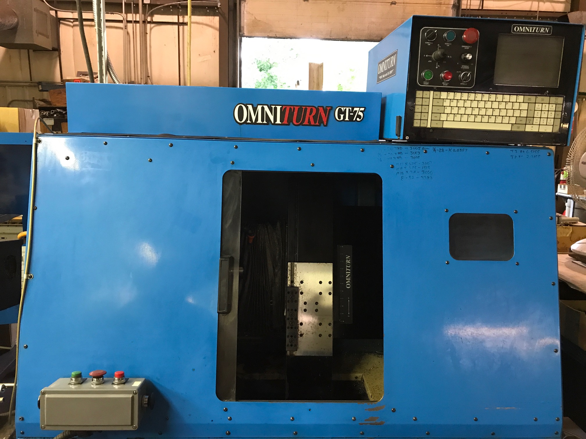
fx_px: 474
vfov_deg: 49.7
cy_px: 220
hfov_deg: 63.4
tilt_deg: -9.0
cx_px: 293
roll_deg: -0.9
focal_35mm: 28
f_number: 1.8
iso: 100
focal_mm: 3.99
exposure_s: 1/11
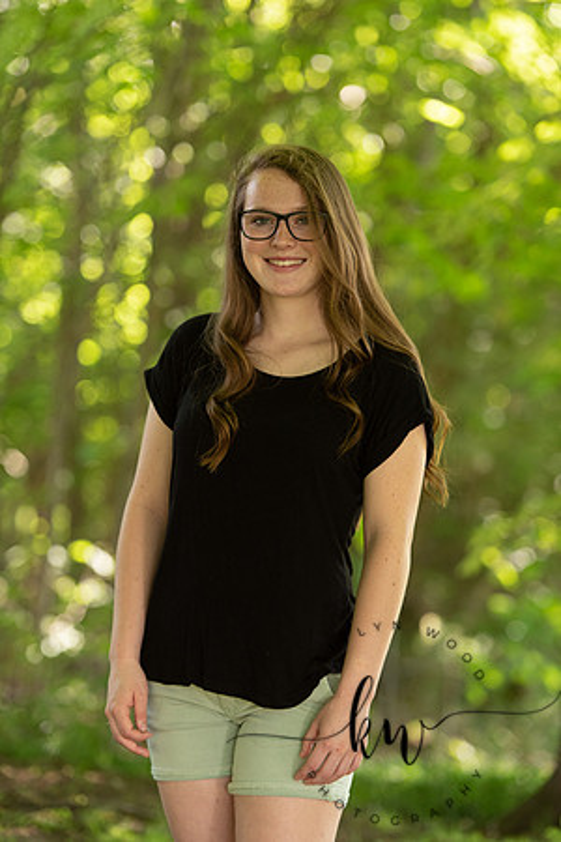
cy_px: 421
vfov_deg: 16.8
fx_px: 2852
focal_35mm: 122
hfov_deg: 11.2
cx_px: 280
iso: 400
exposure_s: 1/200
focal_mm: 122
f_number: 2.8
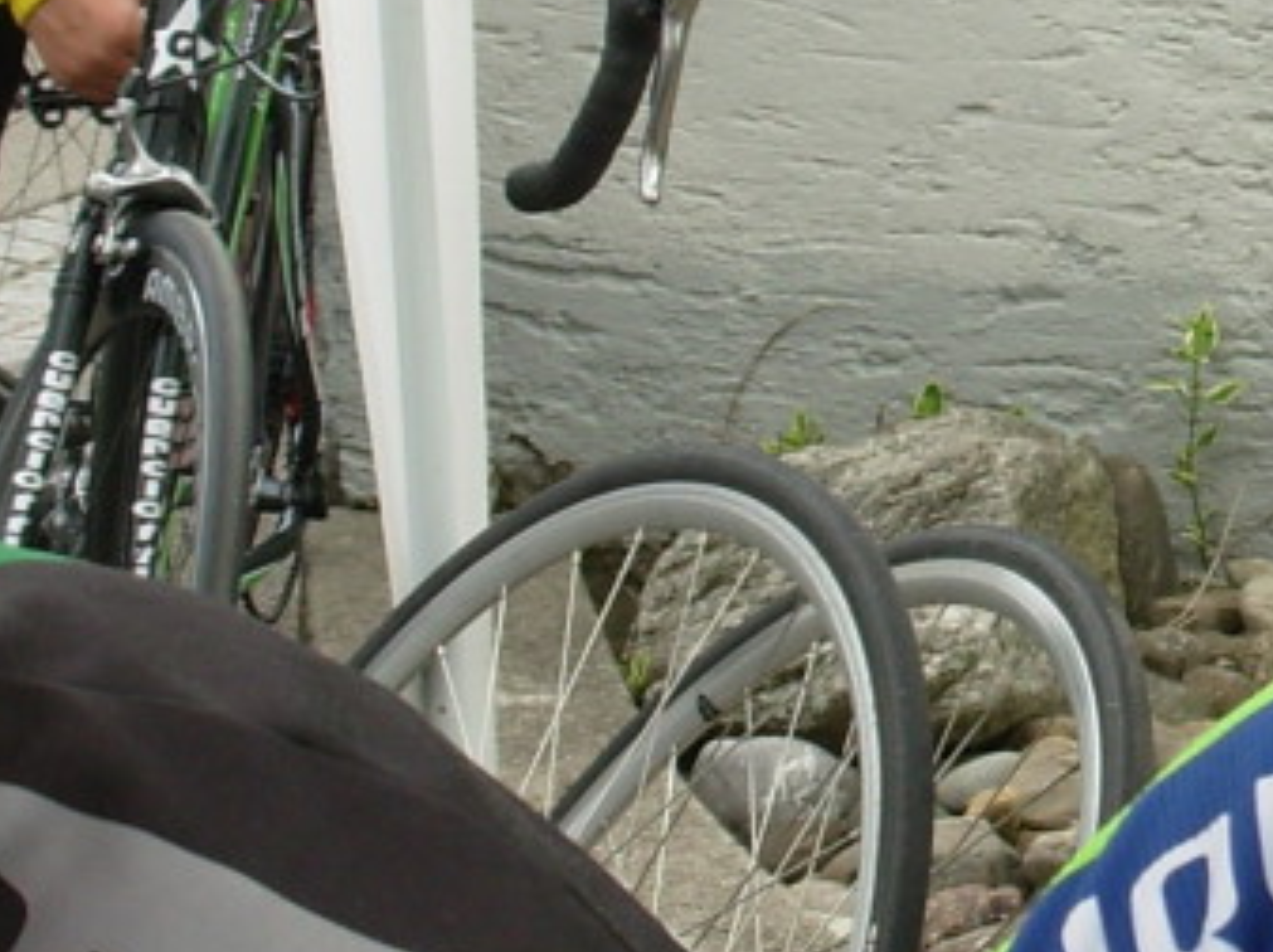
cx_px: 1832
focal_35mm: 213
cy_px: 60
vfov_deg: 6.9
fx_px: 7825
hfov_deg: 9.1
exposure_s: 1/71.8
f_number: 6
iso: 50
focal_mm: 11.5
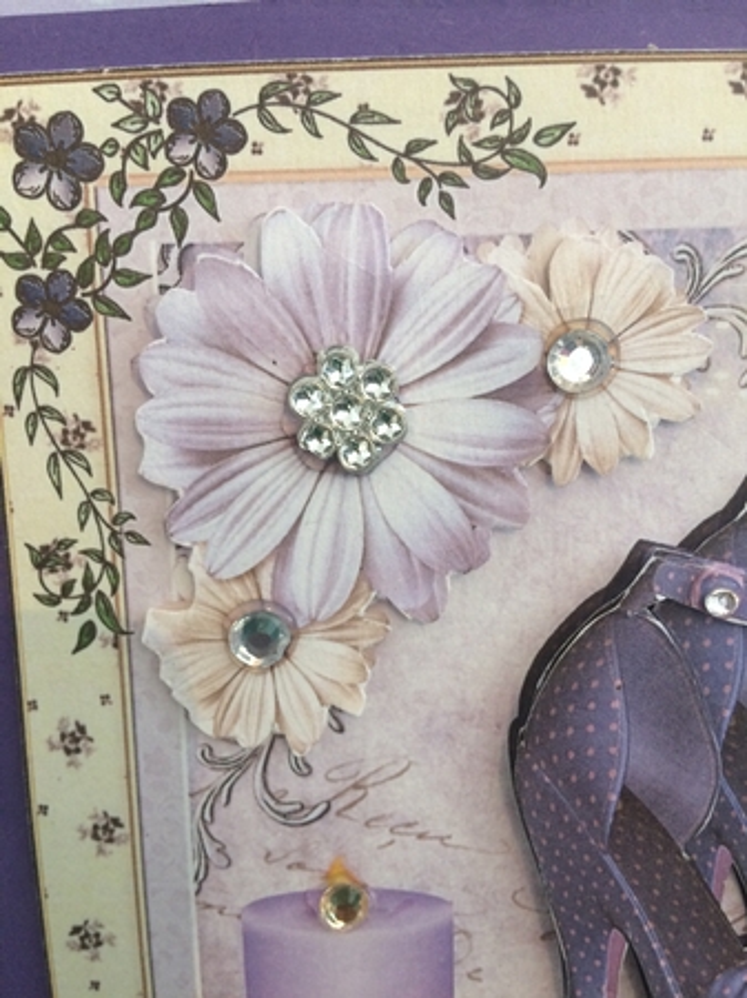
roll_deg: +2.3
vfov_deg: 61.7
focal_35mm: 29
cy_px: 499
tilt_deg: -12.1
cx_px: 374
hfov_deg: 48.2
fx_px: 835
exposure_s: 1/33
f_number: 2.2
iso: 80
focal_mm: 4.15
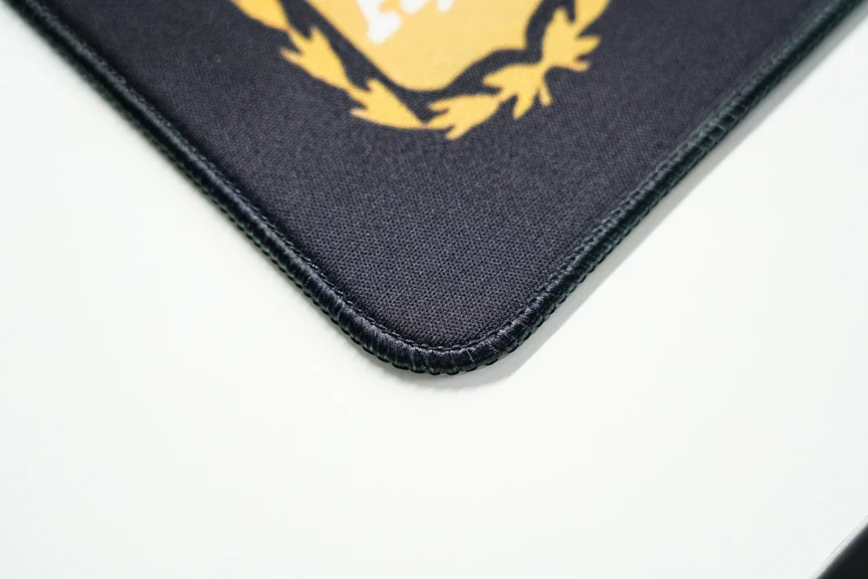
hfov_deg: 19.5
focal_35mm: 105
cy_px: 290
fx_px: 2532
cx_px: 434
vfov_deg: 13.0
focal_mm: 105
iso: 1250
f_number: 4
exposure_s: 1/25
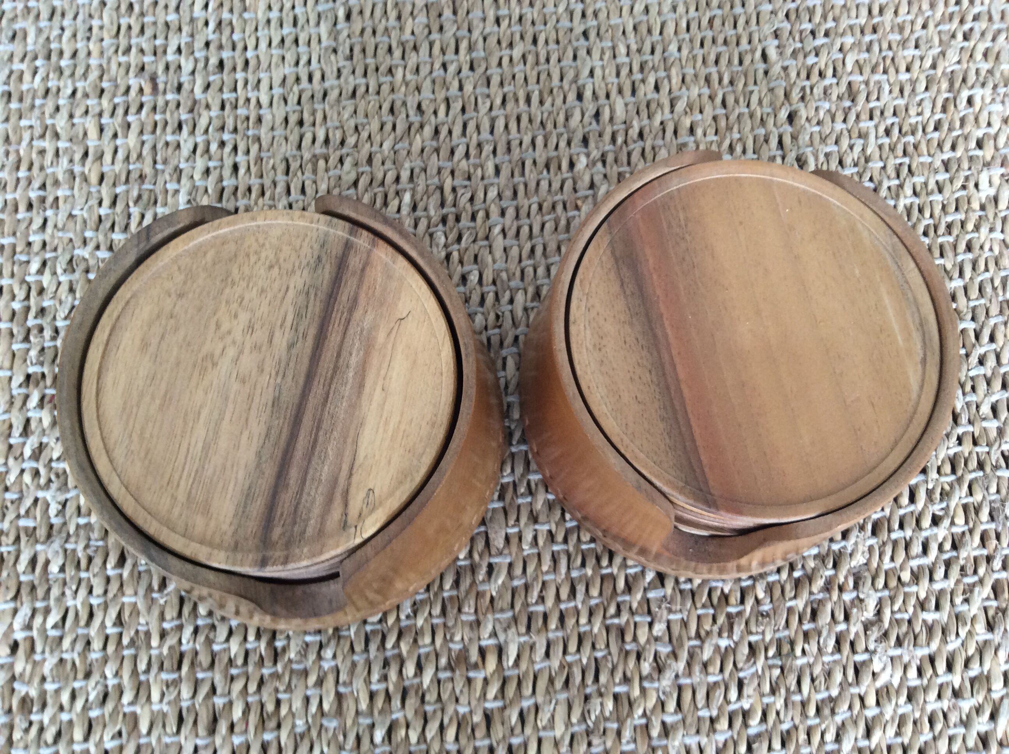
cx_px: 504
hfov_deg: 56.9
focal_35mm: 32
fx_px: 931
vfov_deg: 44.1
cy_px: 377
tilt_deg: -75.4
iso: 100
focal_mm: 3.3
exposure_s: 1/25
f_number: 2.4
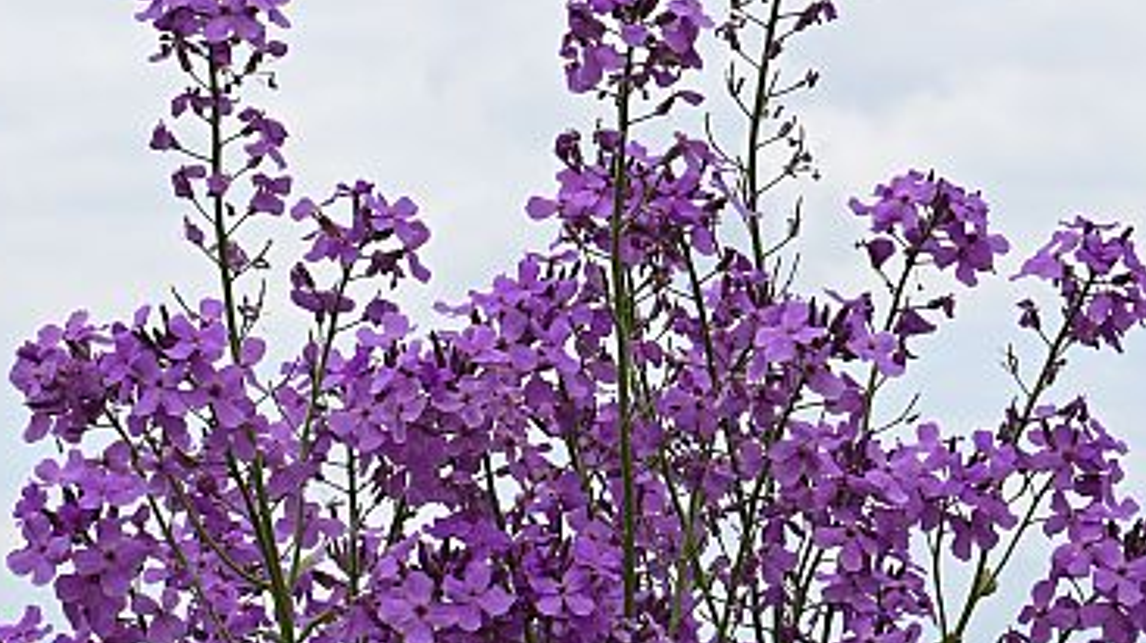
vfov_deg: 8.4
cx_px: 956
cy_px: 606
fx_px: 4374
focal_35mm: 144
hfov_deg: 14.8
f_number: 7.1
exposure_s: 1/400
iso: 100
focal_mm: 28
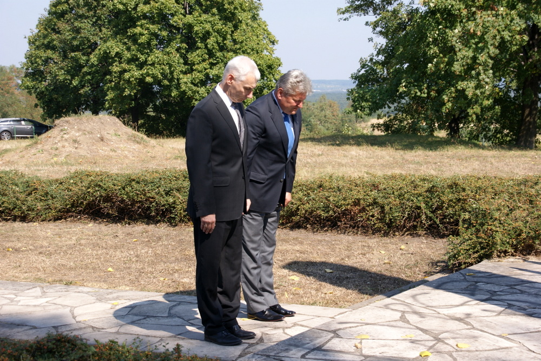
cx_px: 270
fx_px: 1014
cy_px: 180
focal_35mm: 68
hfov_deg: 29.9
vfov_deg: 20.1
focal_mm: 45
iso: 100
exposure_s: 1/160
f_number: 8
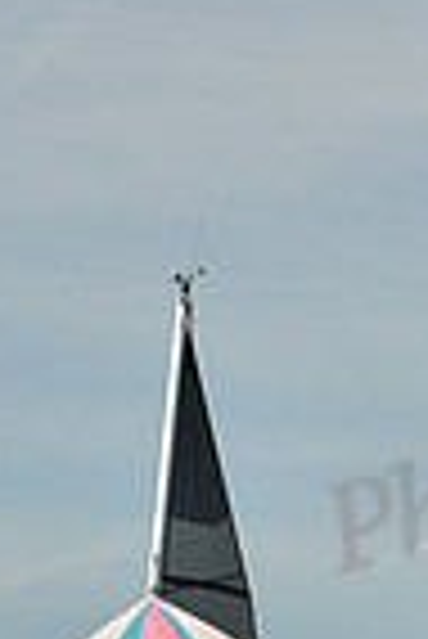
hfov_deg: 2.1
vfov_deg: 3.1
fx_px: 11652
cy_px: 1170
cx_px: 97
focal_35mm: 655
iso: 320
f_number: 10
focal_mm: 160
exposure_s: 1/1250
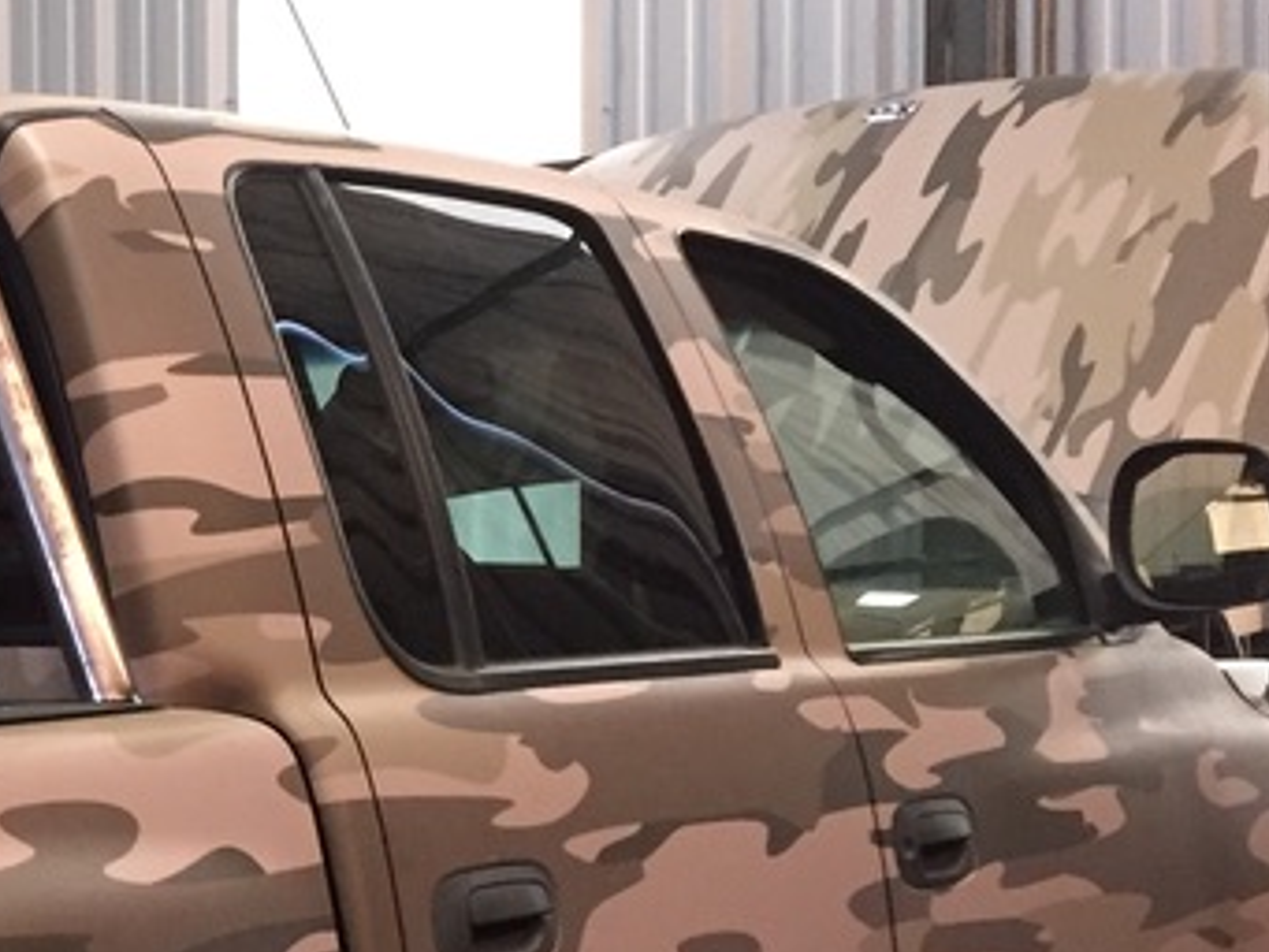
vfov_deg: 16.9
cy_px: 669
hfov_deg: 20.5
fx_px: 3190
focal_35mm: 87
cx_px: -383
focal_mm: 4.15
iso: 160
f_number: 2.2
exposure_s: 1/30
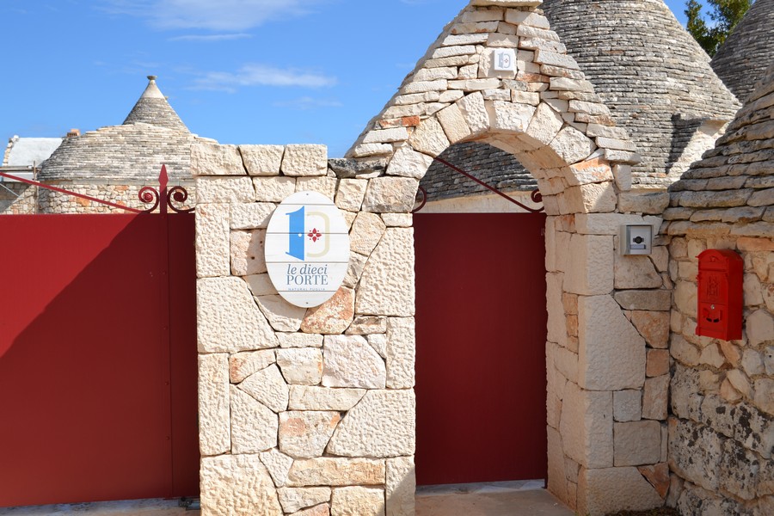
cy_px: 258
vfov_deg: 34.2
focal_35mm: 39
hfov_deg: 49.6
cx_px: 387
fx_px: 838
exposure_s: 1/320
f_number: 9
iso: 100
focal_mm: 26
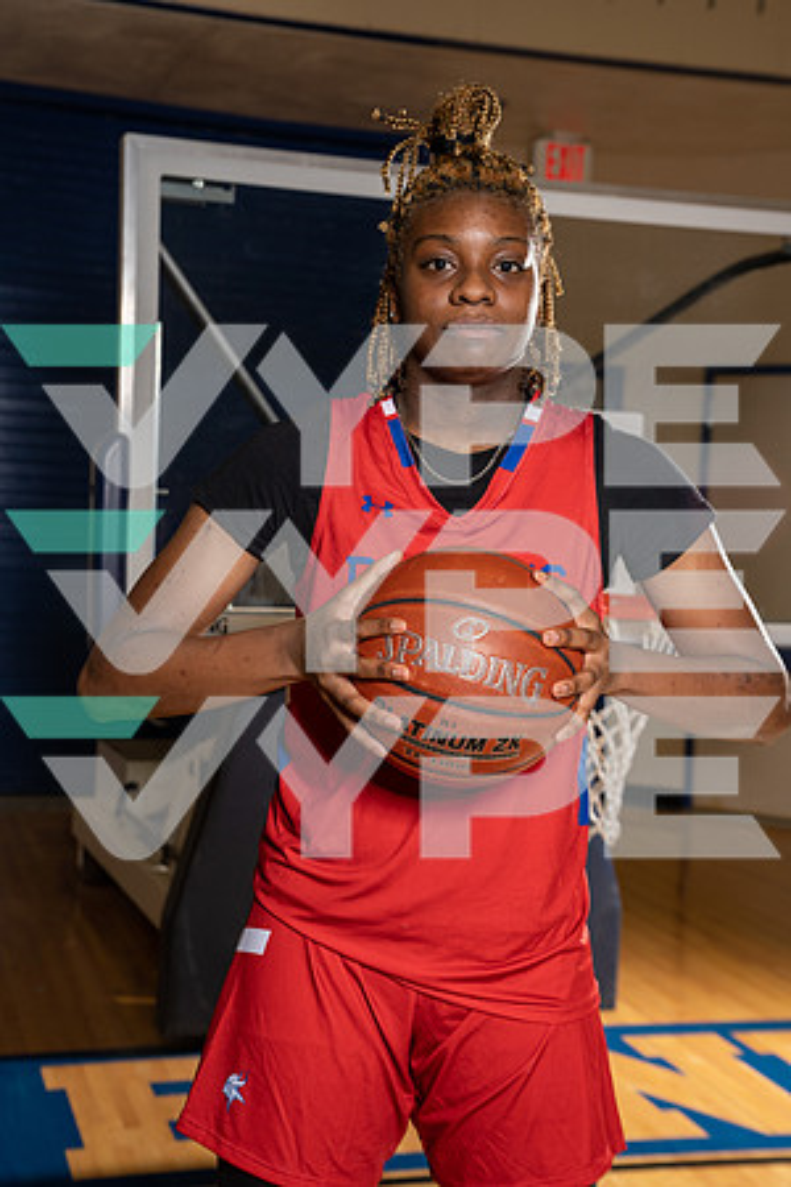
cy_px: 594
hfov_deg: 25.1
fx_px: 1780
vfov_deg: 36.9
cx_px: 396
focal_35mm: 54
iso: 400
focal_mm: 54
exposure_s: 1/250
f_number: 5.6
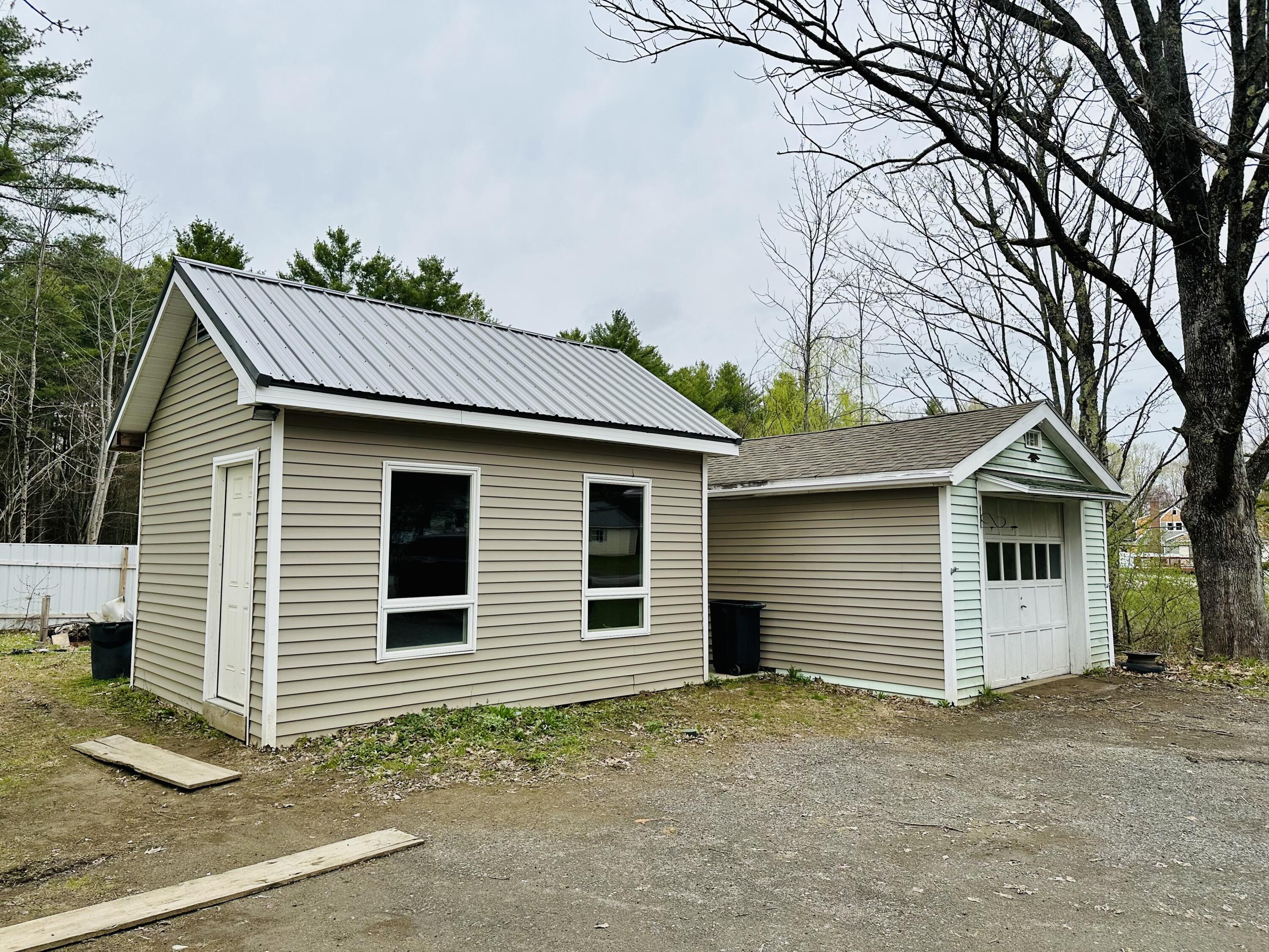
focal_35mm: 24
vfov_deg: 56.8
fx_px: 880
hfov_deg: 71.6
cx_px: 634
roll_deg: -0.1
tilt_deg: +5.0
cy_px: 476
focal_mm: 6.86
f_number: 1.78
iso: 80
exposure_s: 1/3597
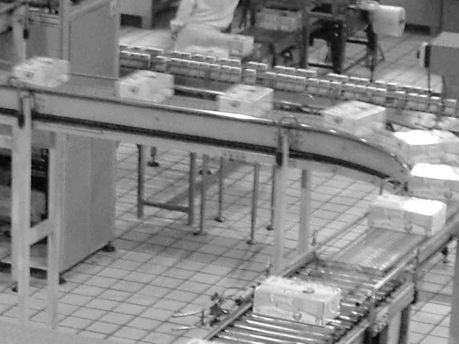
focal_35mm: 190
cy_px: 520
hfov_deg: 10.4
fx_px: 2520
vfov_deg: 7.7
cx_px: 116
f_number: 3.1
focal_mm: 9.7
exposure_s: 1/13
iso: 400
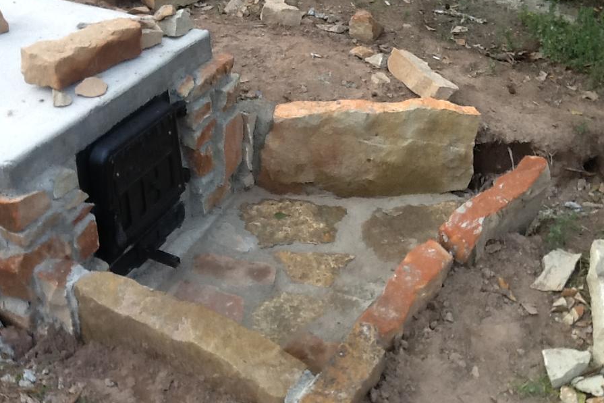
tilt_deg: -33.0
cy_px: 178
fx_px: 772
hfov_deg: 42.7
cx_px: 303
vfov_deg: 29.2
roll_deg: -1.0
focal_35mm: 46
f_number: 2.4
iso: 40
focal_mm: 2.03
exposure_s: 1/184
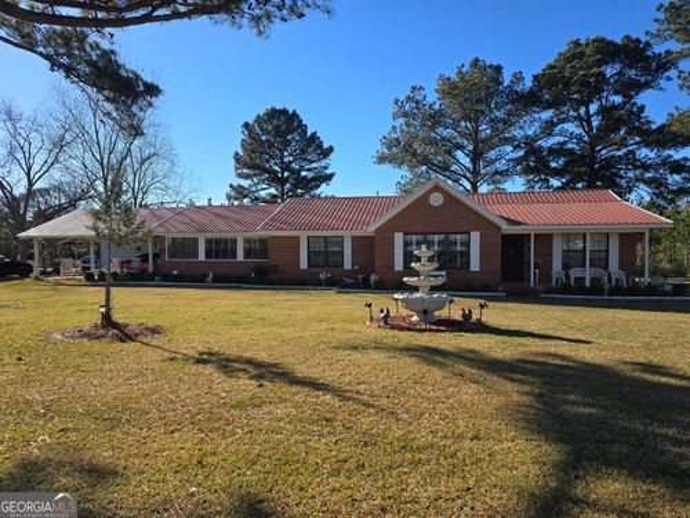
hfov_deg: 73.9
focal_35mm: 23
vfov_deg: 58.9
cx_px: 345
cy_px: 259
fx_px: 458
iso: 12
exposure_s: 1/556
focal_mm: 6.3
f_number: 1.7
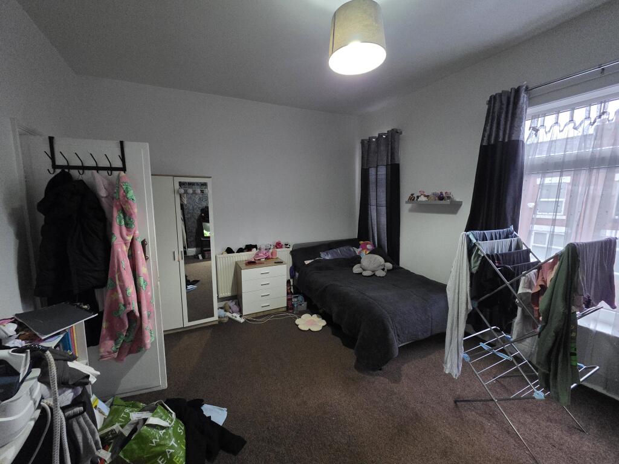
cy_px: 232
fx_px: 232
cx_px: 310
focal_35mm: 13
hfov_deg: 106.2
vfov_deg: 89.9
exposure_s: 1/40
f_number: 1.9
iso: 1000
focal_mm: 2.2
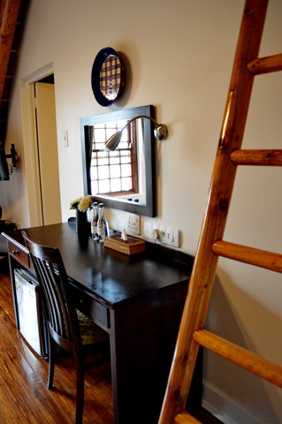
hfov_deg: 47.8
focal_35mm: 27
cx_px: 141
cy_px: 212
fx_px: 318
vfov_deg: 67.4
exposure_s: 1/60
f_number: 3.5
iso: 2200
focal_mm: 18
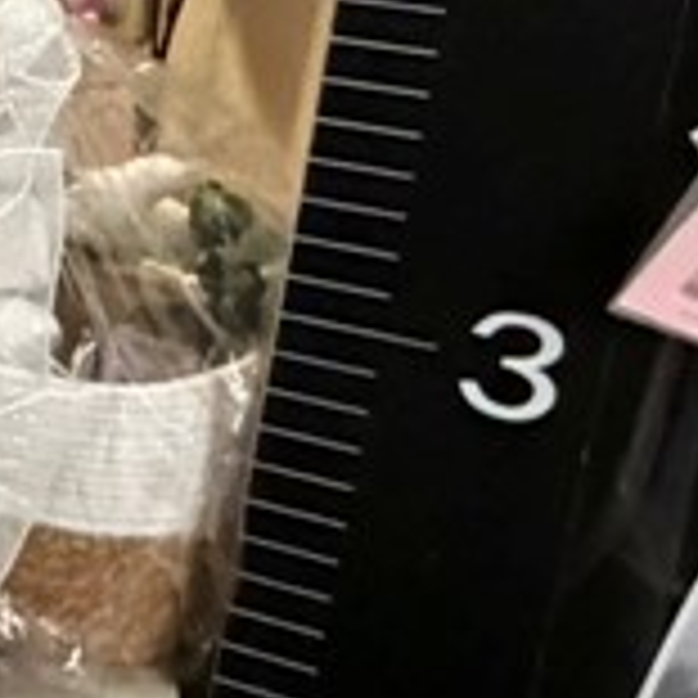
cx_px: -1319
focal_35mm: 82
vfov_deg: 19.6
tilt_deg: -11.1
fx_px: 1871
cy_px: -198
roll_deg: +1.7
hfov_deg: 12.0
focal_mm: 2.22
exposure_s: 1/60
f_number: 2.2
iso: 1000
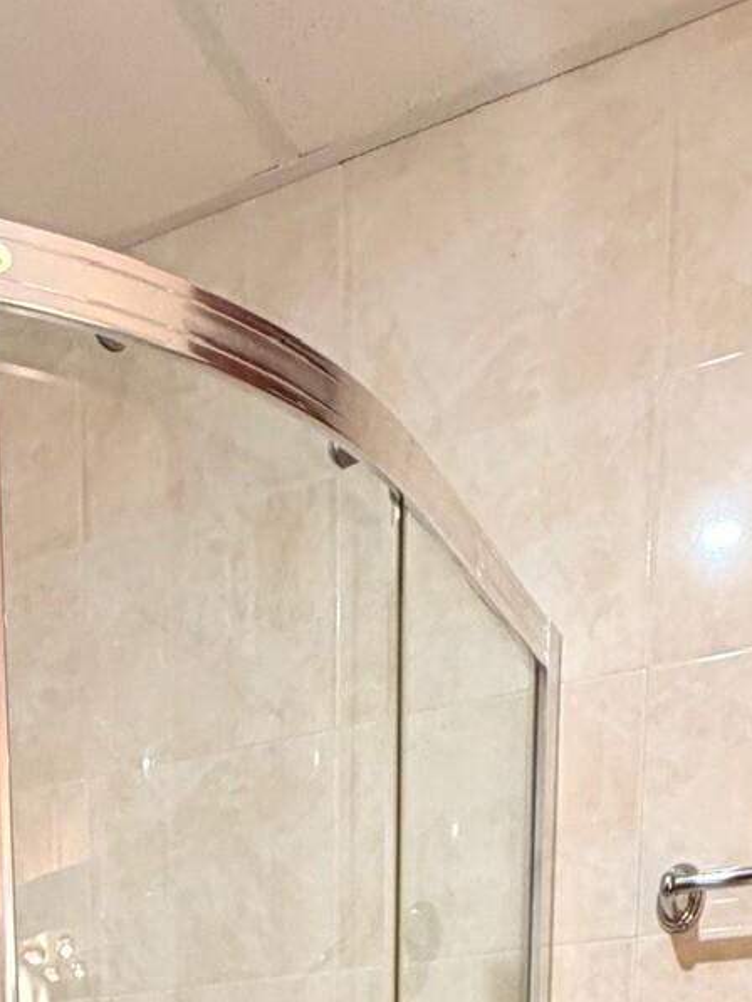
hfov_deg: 30.1
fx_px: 1390
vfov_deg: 27.0
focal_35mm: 48
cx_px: 255
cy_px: 1527
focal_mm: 2.22
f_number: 2.2
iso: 320
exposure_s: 1/50
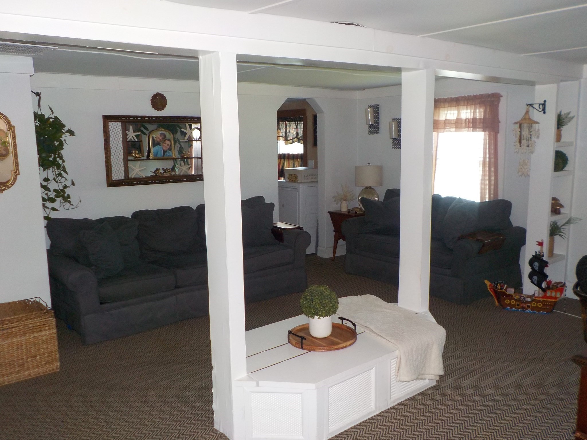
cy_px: 220
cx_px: 294
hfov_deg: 60.0
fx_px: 509
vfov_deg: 46.8
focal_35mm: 30
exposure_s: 1/30
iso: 200
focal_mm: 4.1
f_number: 3.3
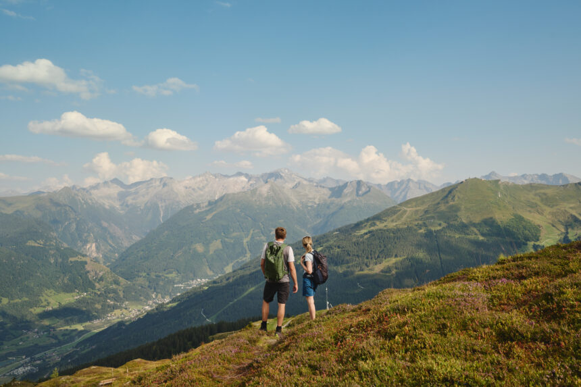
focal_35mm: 35
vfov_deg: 37.8
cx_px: 290
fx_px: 565
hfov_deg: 54.4
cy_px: 194
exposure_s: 1/500
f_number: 8
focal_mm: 35
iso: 160
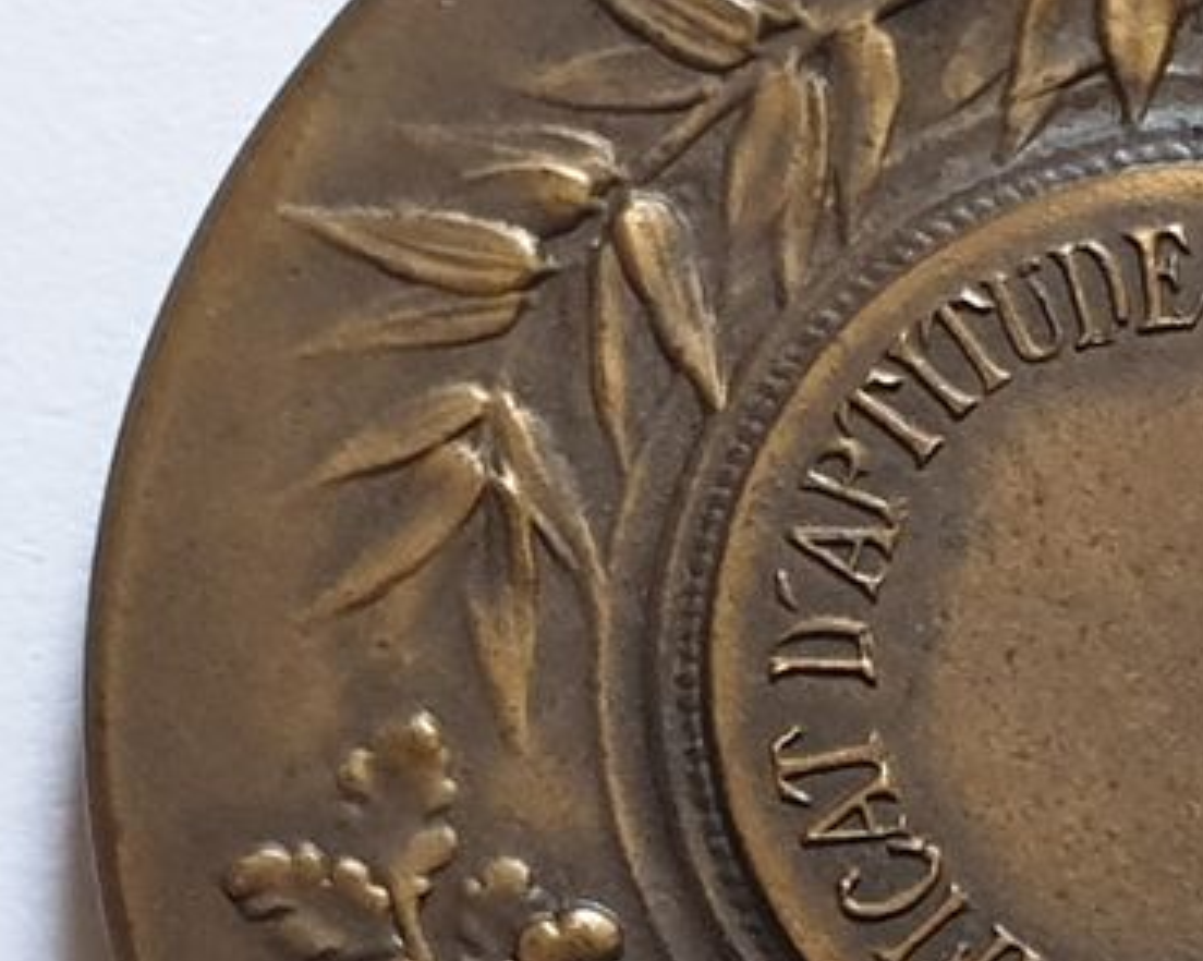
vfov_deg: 21.9
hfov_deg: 26.4
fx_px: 2455
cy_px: 749
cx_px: 1134
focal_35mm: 69
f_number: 2.4
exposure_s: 1/50
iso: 320
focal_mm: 4.3
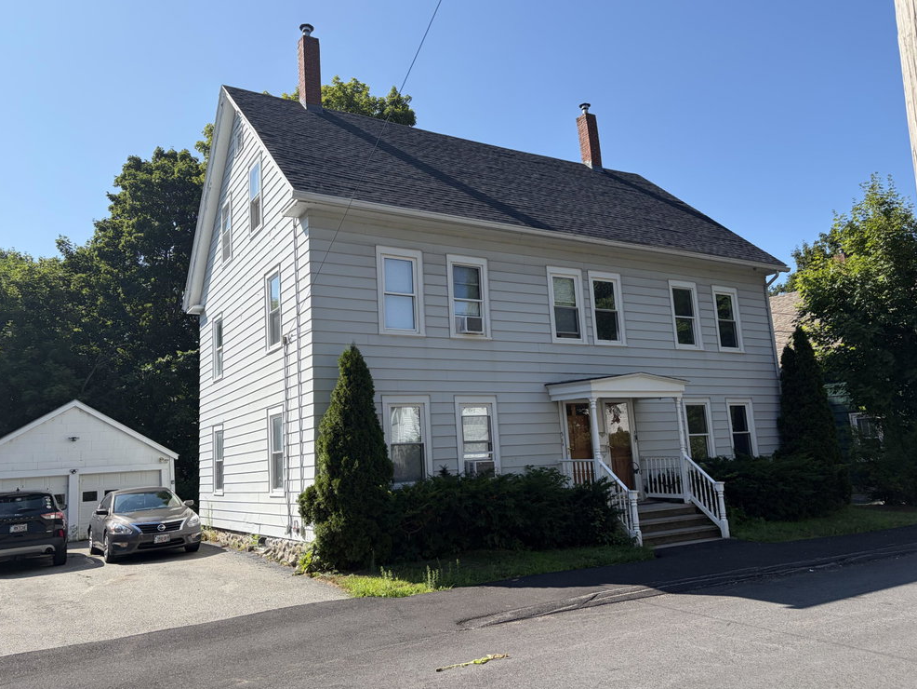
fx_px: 715
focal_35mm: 27
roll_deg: +4.2
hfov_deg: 65.3
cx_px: 442
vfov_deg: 51.4
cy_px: 335
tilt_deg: +9.6
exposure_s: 1/2985
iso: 50
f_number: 1.6
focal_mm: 5.96
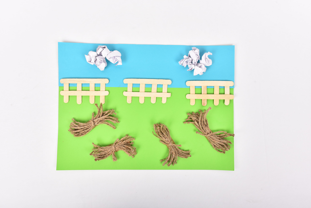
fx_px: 242
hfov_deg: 65.5
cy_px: 104
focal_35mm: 28
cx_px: 156
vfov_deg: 46.4
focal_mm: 28
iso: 80
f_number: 13
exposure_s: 1/200
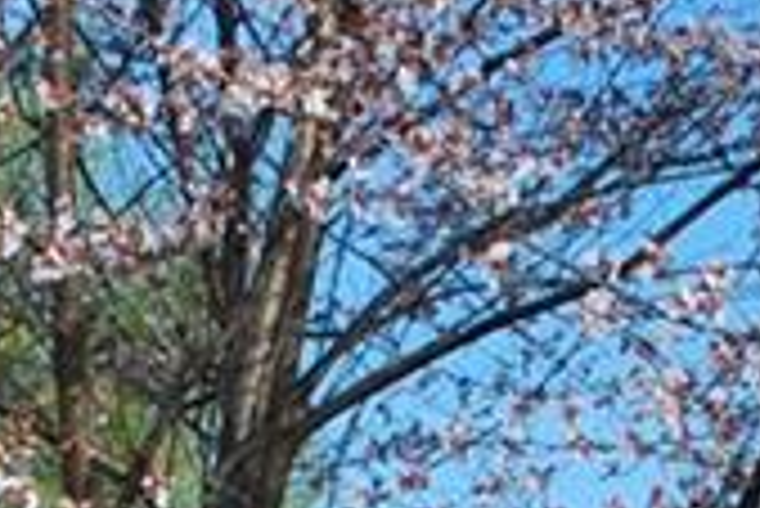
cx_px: 148
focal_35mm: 218
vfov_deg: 5.9
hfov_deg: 9.4
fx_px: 4606
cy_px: 1445
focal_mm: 24
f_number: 7.1
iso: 100
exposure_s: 1/200
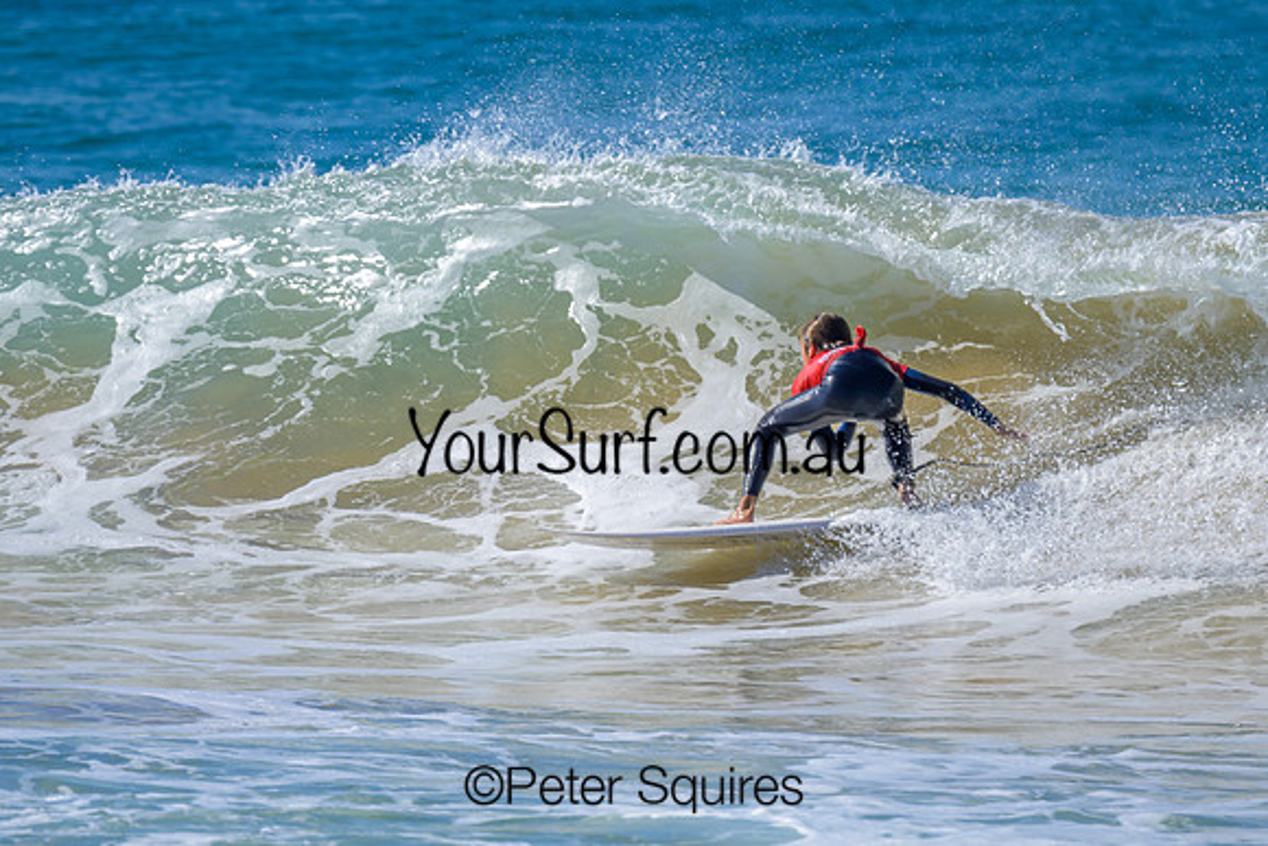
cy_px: 446
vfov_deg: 1.3
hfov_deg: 1.9
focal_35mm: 1098
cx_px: 746
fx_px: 38696
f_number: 6.3
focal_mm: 800
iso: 280
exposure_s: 1/2000
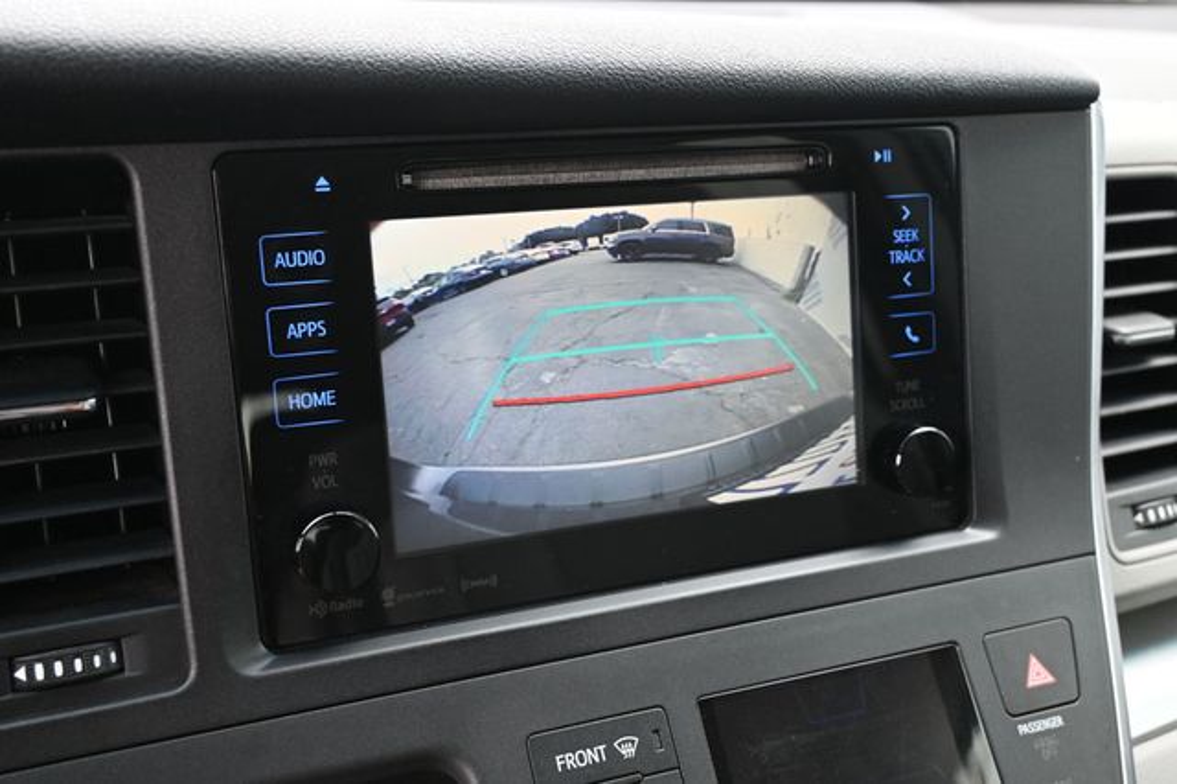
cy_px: 392
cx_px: 588
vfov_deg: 35.5
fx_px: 1225
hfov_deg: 51.3
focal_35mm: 38
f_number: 4.2
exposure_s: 1/125
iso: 800
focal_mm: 25
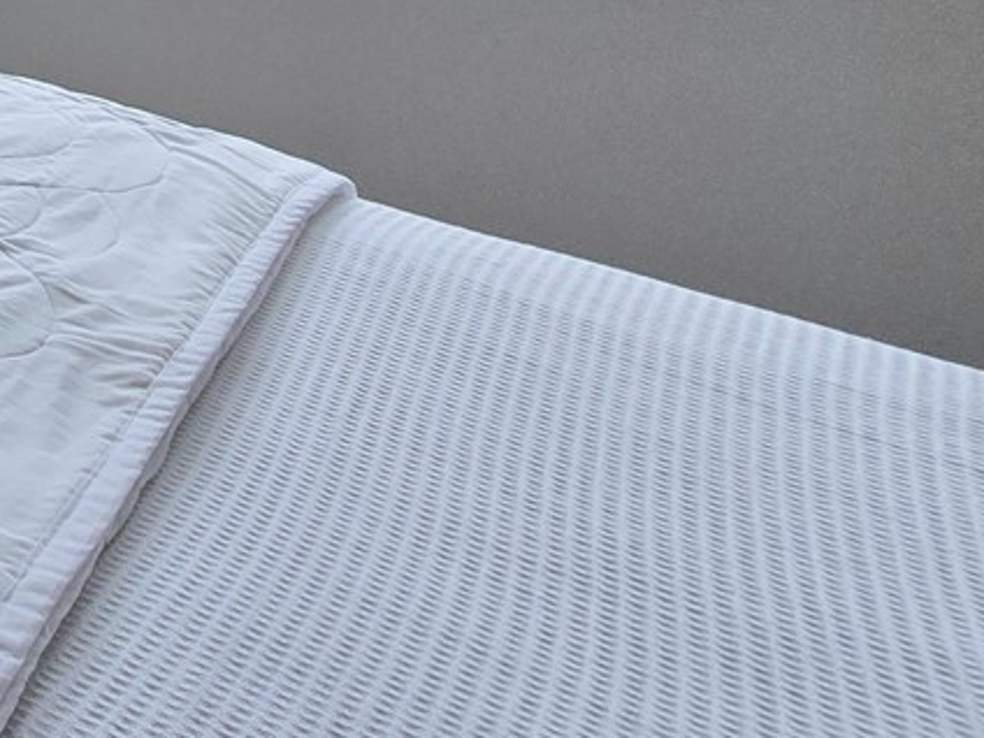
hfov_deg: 21.3
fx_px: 1393
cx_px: -856
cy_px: -448
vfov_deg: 22.6
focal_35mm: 49
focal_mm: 2.2
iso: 50
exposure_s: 1/156
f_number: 2.2
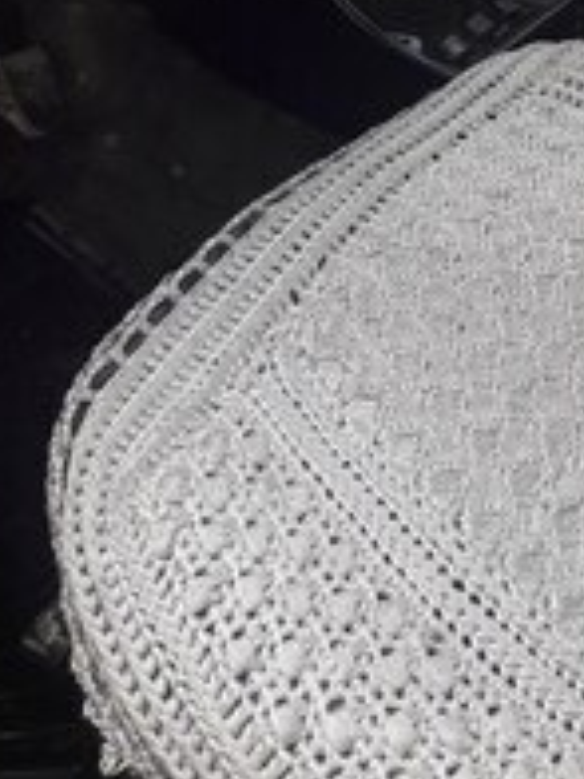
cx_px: 489
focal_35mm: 71
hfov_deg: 20.4
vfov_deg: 25.6
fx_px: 1597
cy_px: -60
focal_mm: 3.7
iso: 50
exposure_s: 1/50
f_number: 1.9
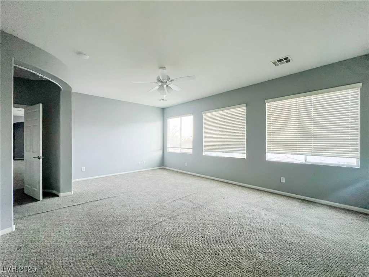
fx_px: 139
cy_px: 138
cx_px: 184
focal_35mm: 13
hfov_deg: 106.2
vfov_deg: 89.9
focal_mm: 1.57
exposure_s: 1/60
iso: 320
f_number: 1.8
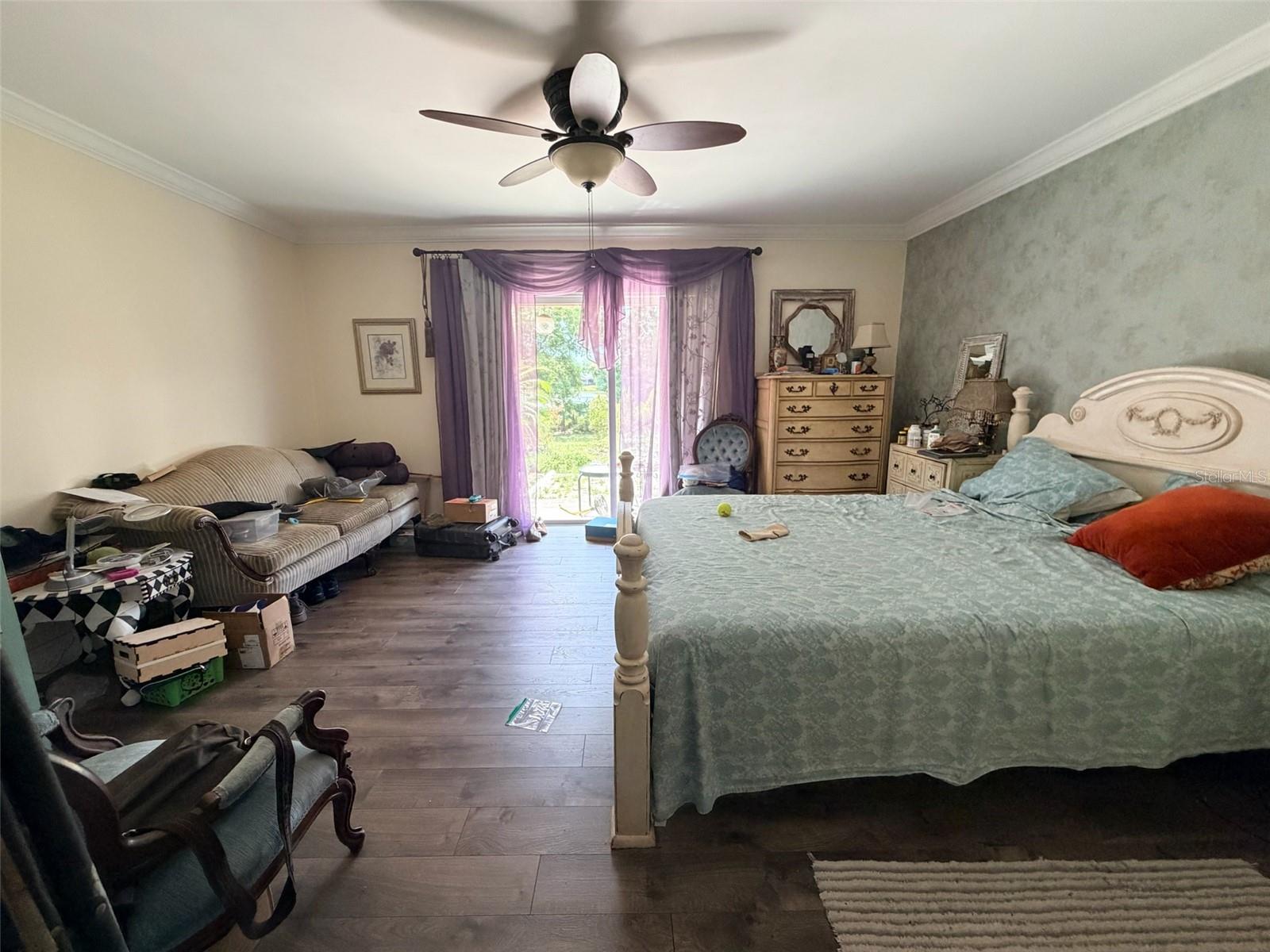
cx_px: 635
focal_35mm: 14
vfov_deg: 85.7
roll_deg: +0.8
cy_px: 476
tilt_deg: -9.8
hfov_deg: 102.1
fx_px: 514
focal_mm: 2.22
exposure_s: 1/80
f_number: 2.2
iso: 320
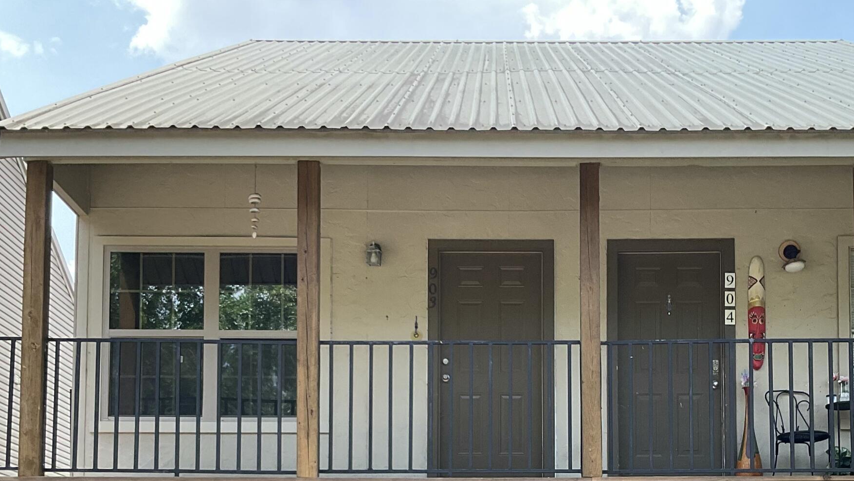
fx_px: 1223
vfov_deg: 21.1
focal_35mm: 54
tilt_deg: +4.5
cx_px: 512
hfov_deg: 38.3
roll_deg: -0.6
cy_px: 532
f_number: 1.8
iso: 16
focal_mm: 3
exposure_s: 1/386
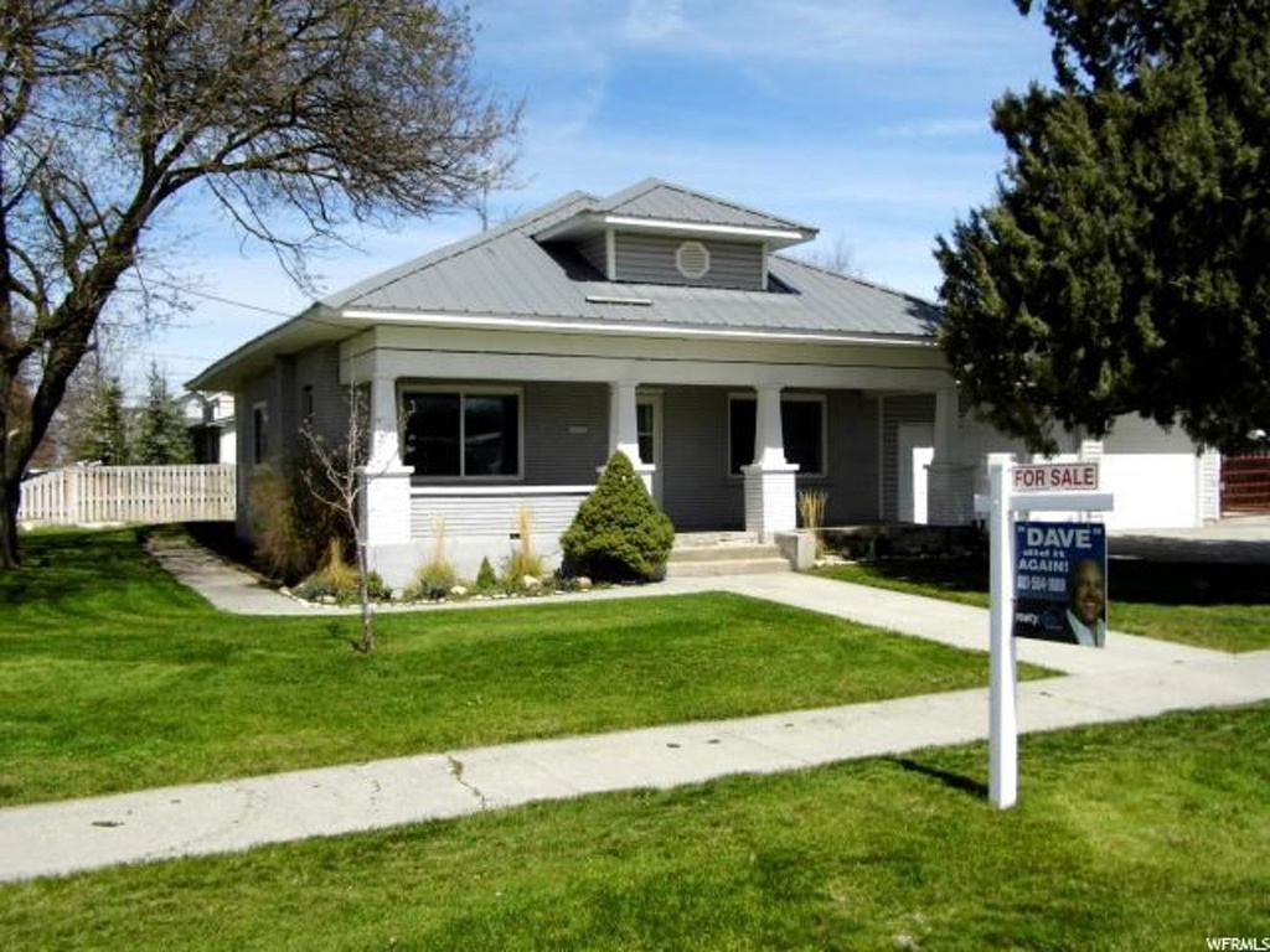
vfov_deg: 41.8
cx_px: 635
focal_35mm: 34
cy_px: 476
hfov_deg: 54.0
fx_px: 1247
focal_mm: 6.11
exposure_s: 1/206
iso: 100
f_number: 9.6
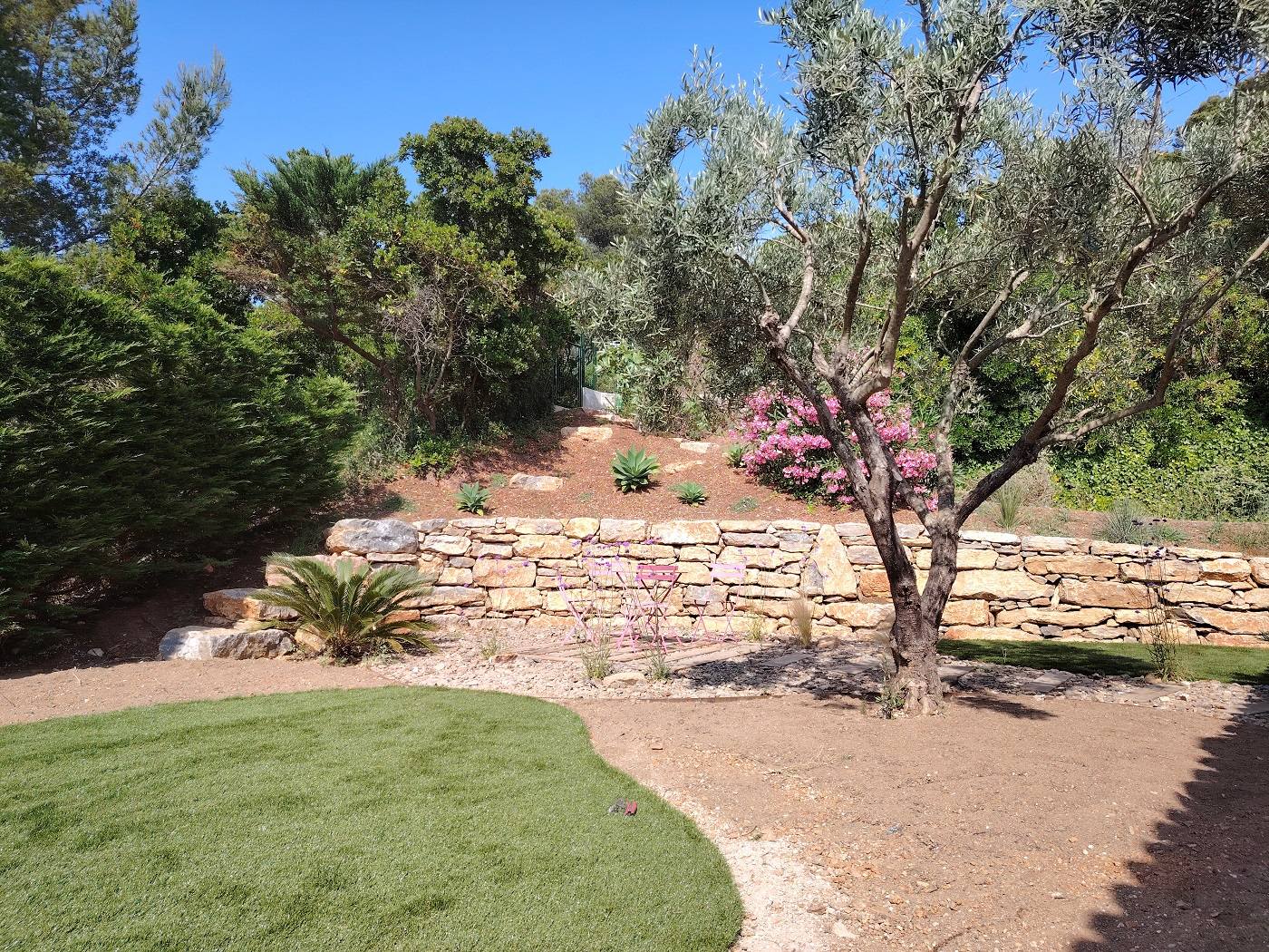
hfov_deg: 71.6
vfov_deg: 56.8
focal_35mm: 24
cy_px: 476
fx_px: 880
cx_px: 634
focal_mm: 5.25
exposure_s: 1/486
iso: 100
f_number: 1.75
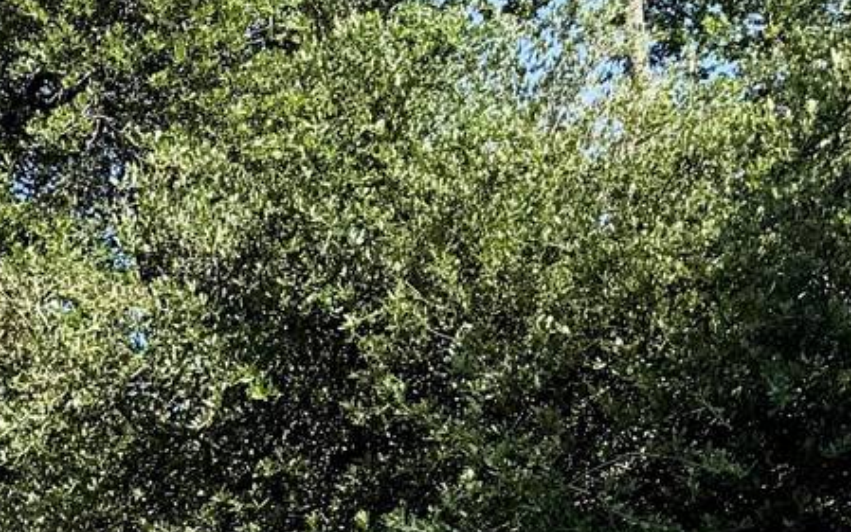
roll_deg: -1.4
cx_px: -574
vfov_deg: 10.4
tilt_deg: -0.6
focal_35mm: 116
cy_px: 1041
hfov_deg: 15.9
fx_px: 2691
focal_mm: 6.76
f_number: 1.78
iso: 80
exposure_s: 1/2000
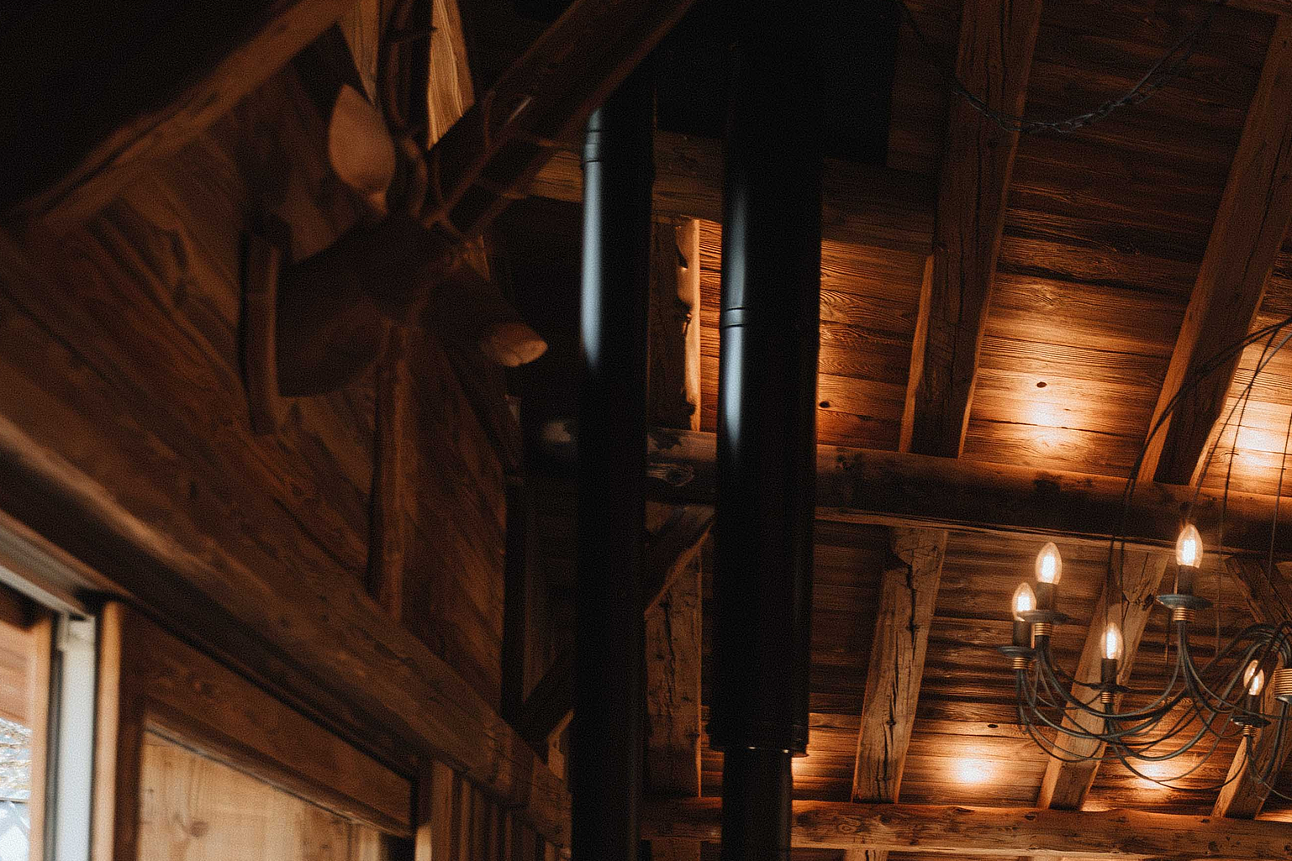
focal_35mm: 52
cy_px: 1017
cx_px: 1691
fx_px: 1866
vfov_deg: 23.8
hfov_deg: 30.1
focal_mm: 19.4
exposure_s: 1/400
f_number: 3.5
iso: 1600
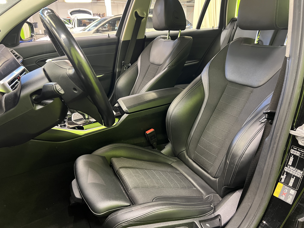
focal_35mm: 26
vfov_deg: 53.1
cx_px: 152
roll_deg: +2.2
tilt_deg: -20.6
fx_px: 228
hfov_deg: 67.3
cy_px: 114
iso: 400
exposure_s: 1/33
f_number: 1.5
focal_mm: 5.7
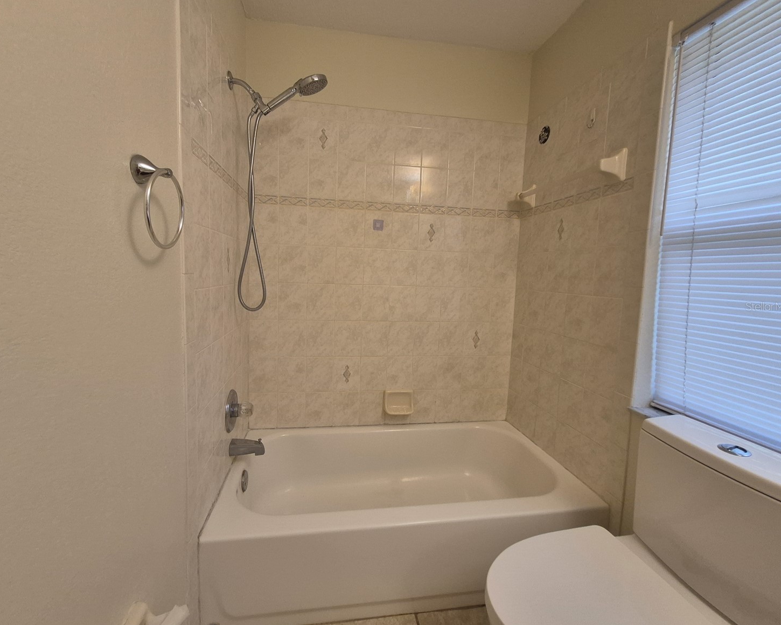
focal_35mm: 14
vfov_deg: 88.0
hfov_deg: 100.6
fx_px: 324
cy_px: 306
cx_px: 366
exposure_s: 1/60
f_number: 2.2
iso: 200
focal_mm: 1.74
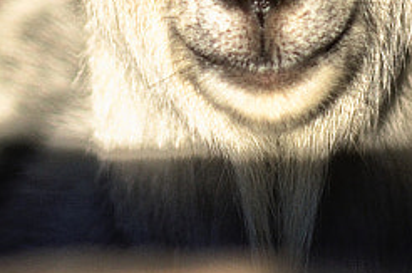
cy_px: -235
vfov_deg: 2.8
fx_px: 5563
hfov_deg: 4.2
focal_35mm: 487
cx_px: 214
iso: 100
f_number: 2.2
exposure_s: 1/2000
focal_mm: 50
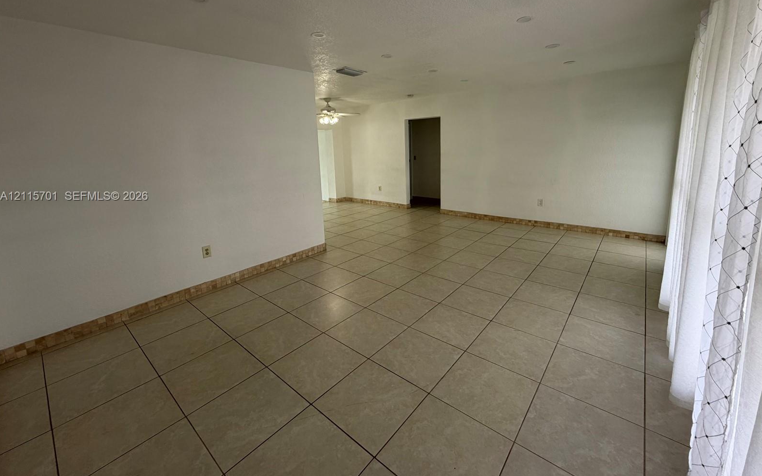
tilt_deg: -9.2
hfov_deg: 101.5
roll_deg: +2.1
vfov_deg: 74.2
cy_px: 197
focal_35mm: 15
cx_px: 383
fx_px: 311
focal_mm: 2.22
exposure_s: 1/120
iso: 100
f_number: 2.2
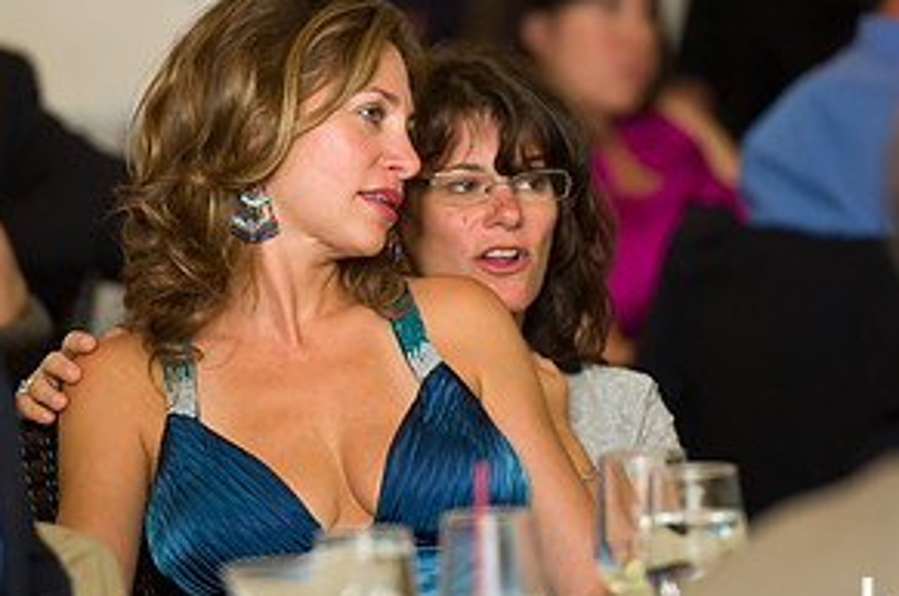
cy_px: 145
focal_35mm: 399
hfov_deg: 5.2
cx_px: 368
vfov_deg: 3.4
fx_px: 9947
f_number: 2.8
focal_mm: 200
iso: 1600
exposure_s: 1/50
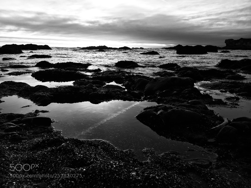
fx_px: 210
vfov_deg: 48.2
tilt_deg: -11.3
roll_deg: +0.4
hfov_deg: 61.7
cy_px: 94
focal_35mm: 29
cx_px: 126
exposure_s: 1/1012
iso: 25
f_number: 2.2
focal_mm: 4.15
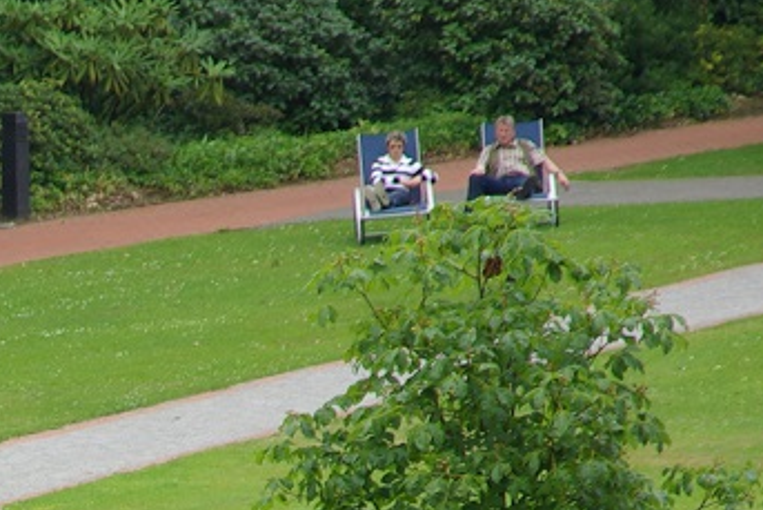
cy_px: 772
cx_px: -218
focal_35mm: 699
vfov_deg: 2.0
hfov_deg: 2.9
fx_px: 14815
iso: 100
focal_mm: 133
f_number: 5.6
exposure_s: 1/125
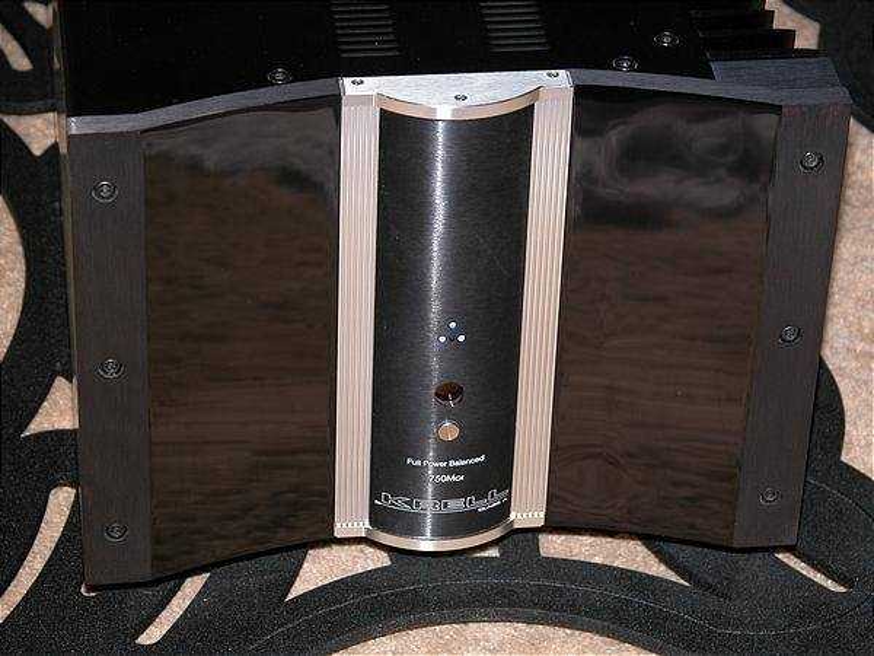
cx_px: 437
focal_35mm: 134
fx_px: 3383
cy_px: 328
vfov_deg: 11.1
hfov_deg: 14.7
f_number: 3.8
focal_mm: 34.7
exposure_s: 1/125
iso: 100
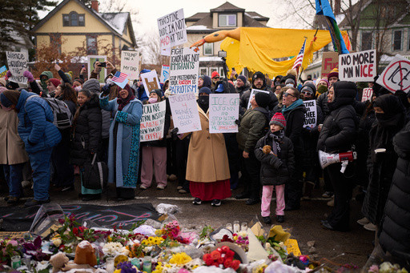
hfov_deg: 54.4
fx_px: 398
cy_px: 136
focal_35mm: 35
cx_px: 205
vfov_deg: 37.8
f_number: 1.4
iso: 200
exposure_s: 1/1250
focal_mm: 35
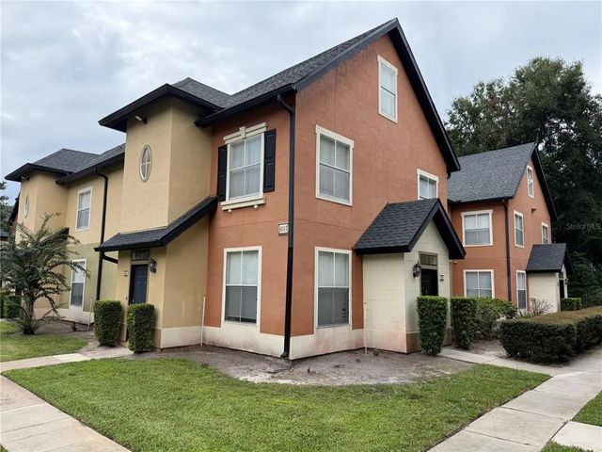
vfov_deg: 56.8
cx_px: 301
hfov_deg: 71.6
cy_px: 226
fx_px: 417
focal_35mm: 24
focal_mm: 6.76
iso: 100
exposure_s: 1/1653
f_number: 1.78
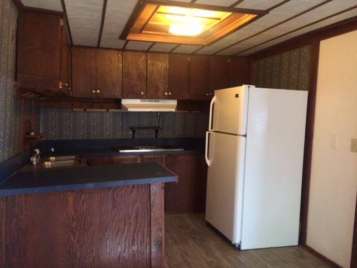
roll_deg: -0.8
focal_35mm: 29
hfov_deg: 61.7
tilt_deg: -4.6
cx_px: 178
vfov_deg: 48.2
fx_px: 299
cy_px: 134
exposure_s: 1/20
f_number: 2.2
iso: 320
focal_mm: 4.15
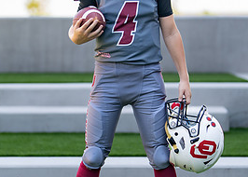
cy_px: 70
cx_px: 127
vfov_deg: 11.4
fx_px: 887
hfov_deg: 15.9
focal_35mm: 126
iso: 100
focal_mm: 50
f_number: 1.2
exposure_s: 1/1600
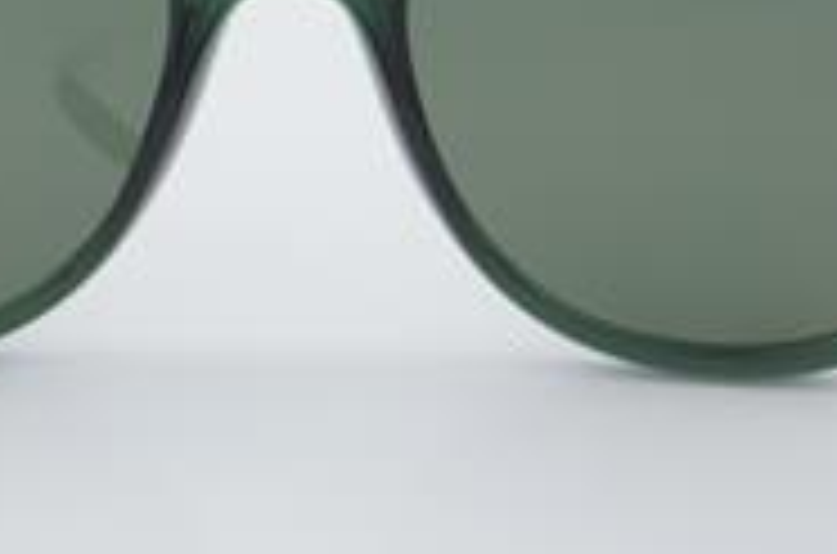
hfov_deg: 18.1
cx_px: 292
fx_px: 2622
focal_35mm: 113
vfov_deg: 12.0
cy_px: 50
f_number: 32
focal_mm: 35
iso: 100
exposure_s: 1/3
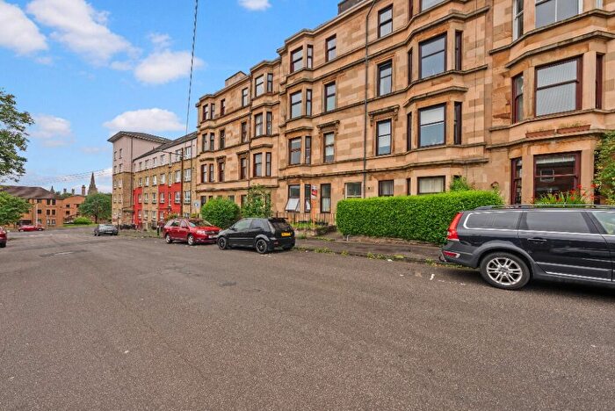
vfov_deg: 90.1
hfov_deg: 112.6
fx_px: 205
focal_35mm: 12
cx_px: 308
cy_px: 206
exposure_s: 1/100
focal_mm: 12
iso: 800
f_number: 5
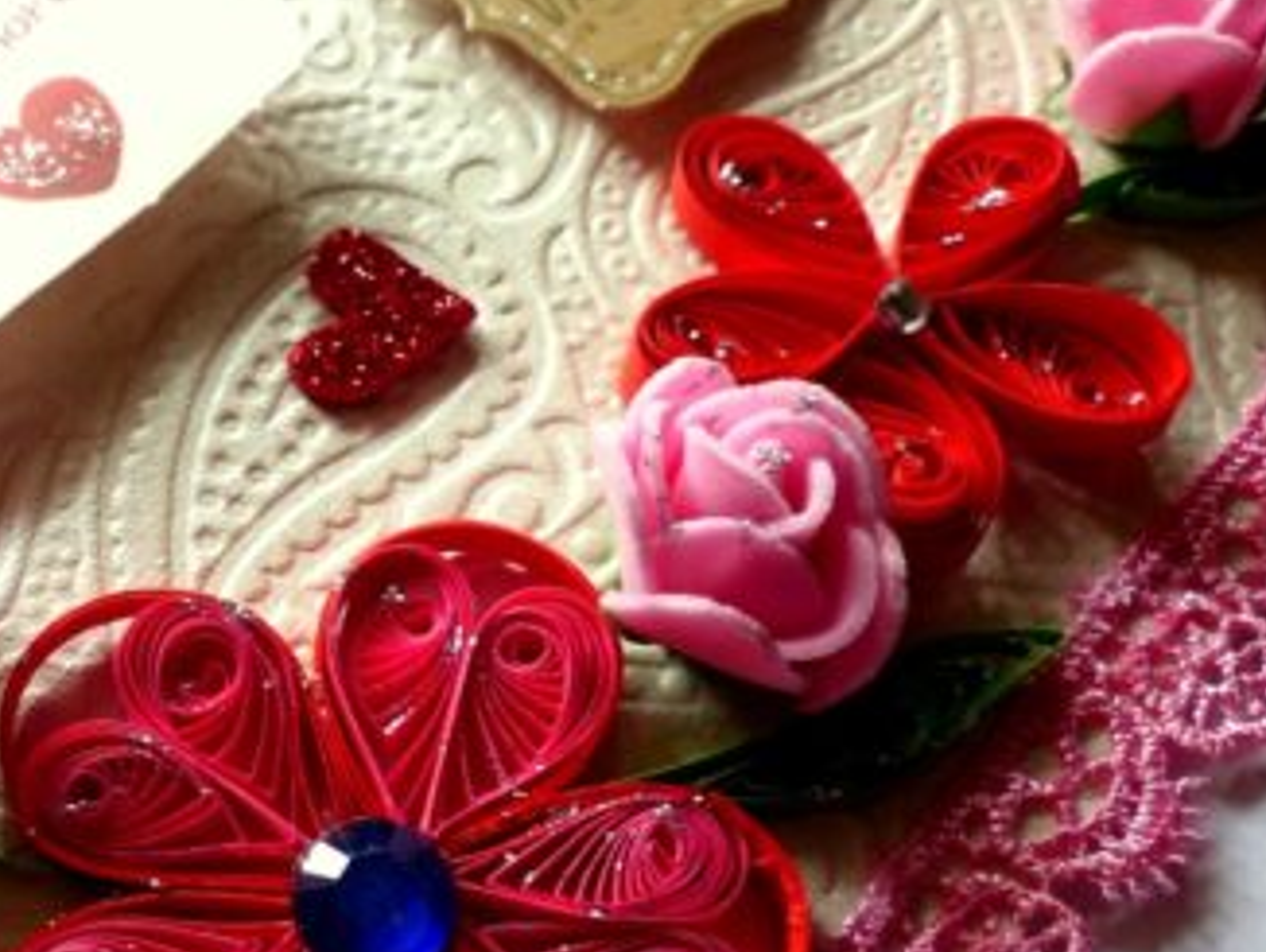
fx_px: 1684
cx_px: 268
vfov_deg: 31.5
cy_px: 532
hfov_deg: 39.7
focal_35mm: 46
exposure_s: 1/60
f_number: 2.8
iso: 100
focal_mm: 4.5
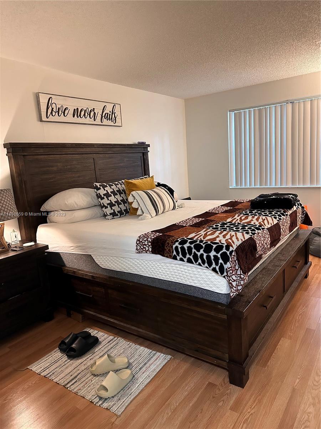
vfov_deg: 71.6
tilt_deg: -10.8
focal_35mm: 24
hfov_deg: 56.8
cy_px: 214
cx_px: 160
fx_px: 297
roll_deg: +4.2
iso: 640
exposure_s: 1/60
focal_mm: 6.86
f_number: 1.78
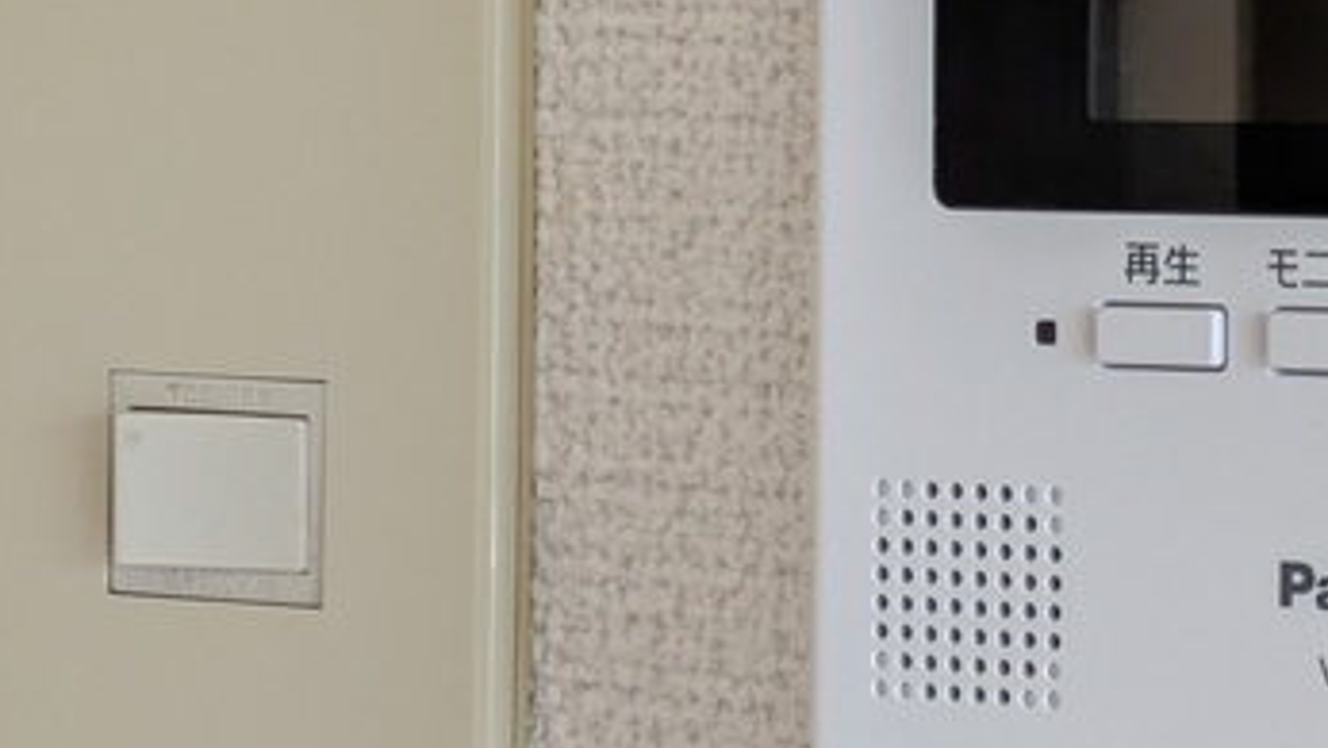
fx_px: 5425
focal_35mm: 154
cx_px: 1485
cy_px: 230
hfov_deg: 13.6
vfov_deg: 7.9
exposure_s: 1/120
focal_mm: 5.43
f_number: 1.89
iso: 55
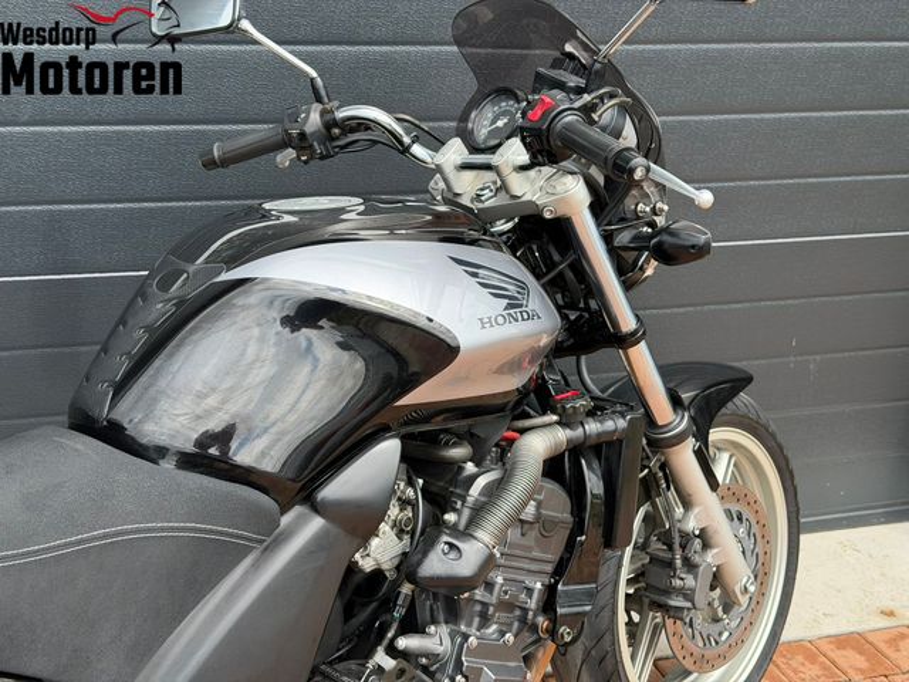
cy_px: 341
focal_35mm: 48
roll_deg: -3.9
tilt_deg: -25.6
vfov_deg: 30.3
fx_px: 1260
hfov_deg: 39.7
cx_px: 454
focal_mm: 6.76
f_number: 1.78
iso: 100
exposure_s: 1/1429
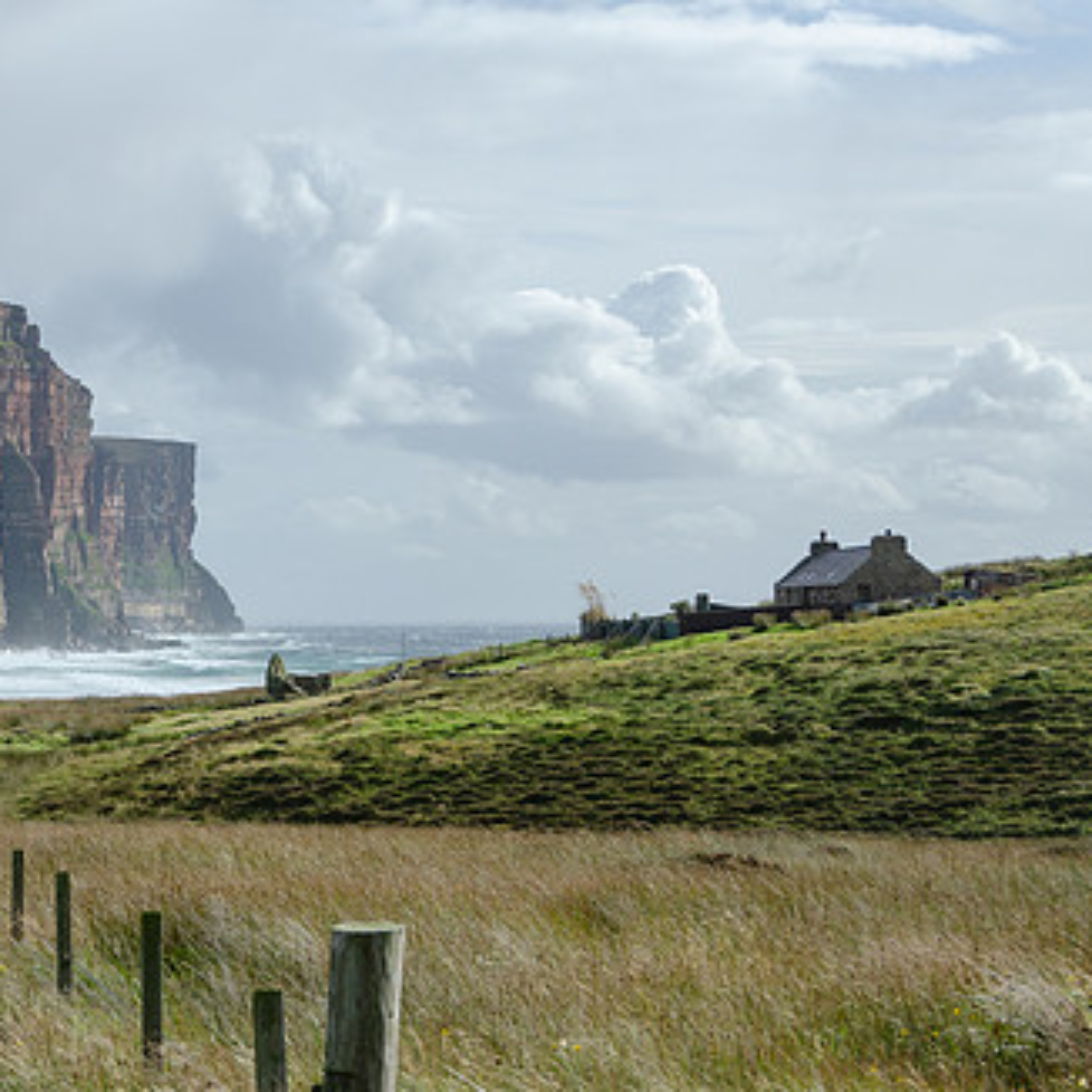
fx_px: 3355
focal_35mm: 94
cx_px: 211
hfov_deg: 18.3
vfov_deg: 18.5
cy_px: 508
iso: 100
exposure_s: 1/1000
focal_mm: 40
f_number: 7.1
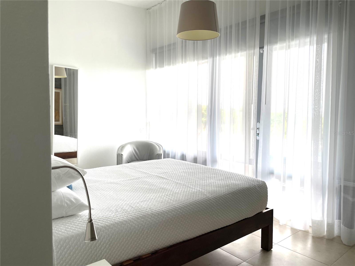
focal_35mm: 26
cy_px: 133
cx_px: 178
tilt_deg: -2.6
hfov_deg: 67.3
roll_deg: -0.1
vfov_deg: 53.1
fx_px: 267
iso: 32
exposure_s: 1/324
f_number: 1.6
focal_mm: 4.2
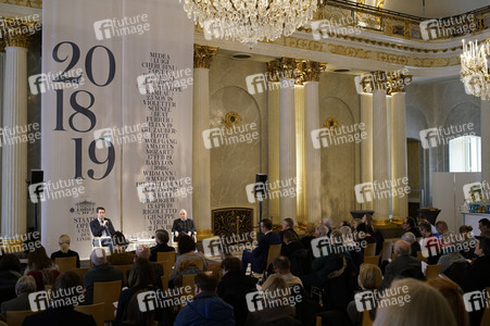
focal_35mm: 40
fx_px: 544
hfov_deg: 48.5
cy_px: 163
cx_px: 245
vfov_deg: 33.4
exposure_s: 1/60
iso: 1600
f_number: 4.5
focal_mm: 40
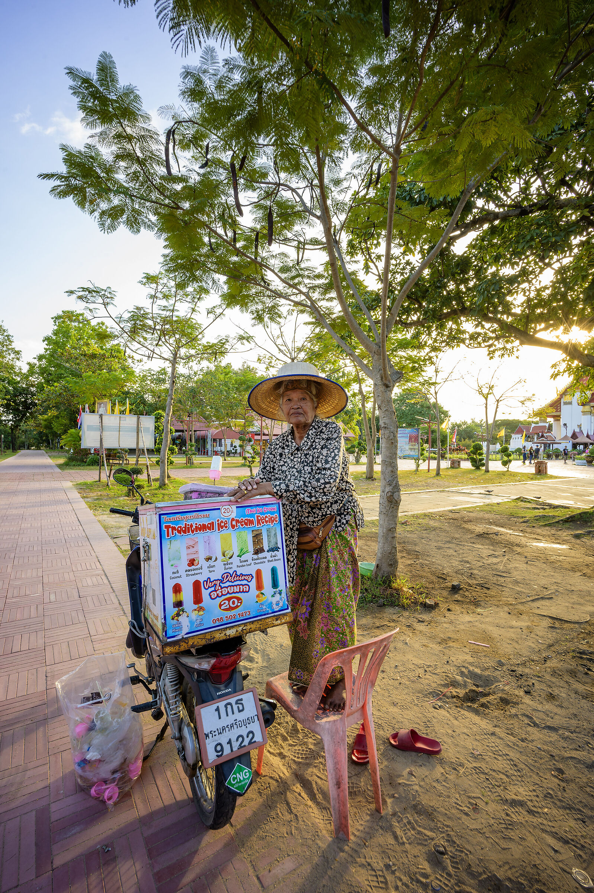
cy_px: 446
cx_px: 297
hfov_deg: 77.3
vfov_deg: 100.4
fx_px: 372
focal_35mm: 15
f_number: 11
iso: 180
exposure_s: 1/15
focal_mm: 15
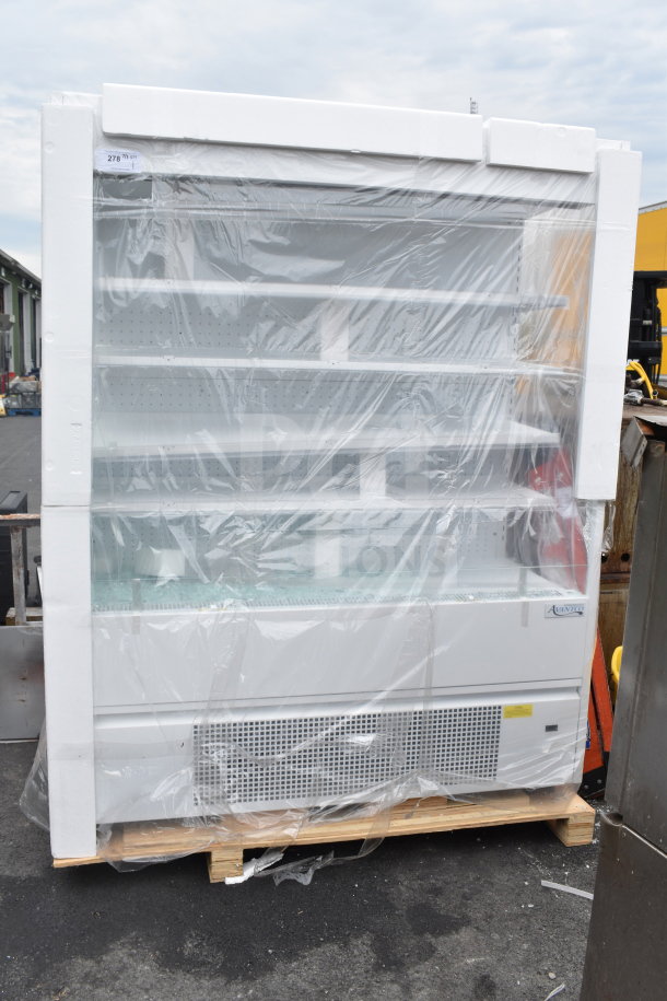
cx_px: 334
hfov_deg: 40.0
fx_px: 917
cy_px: 500
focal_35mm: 33
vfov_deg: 57.2
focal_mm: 22
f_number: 8
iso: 200
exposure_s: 1/250
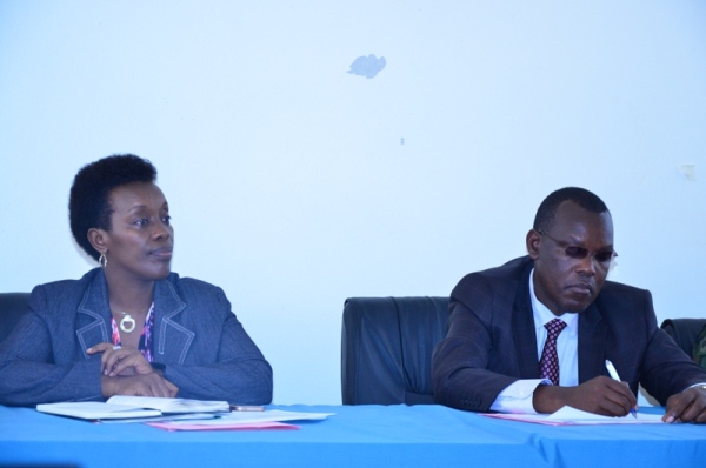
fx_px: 2056
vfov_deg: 13.0
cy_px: 234
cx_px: 353
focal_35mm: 105
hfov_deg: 19.5
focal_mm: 70
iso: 1600
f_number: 5.3
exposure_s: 1/80
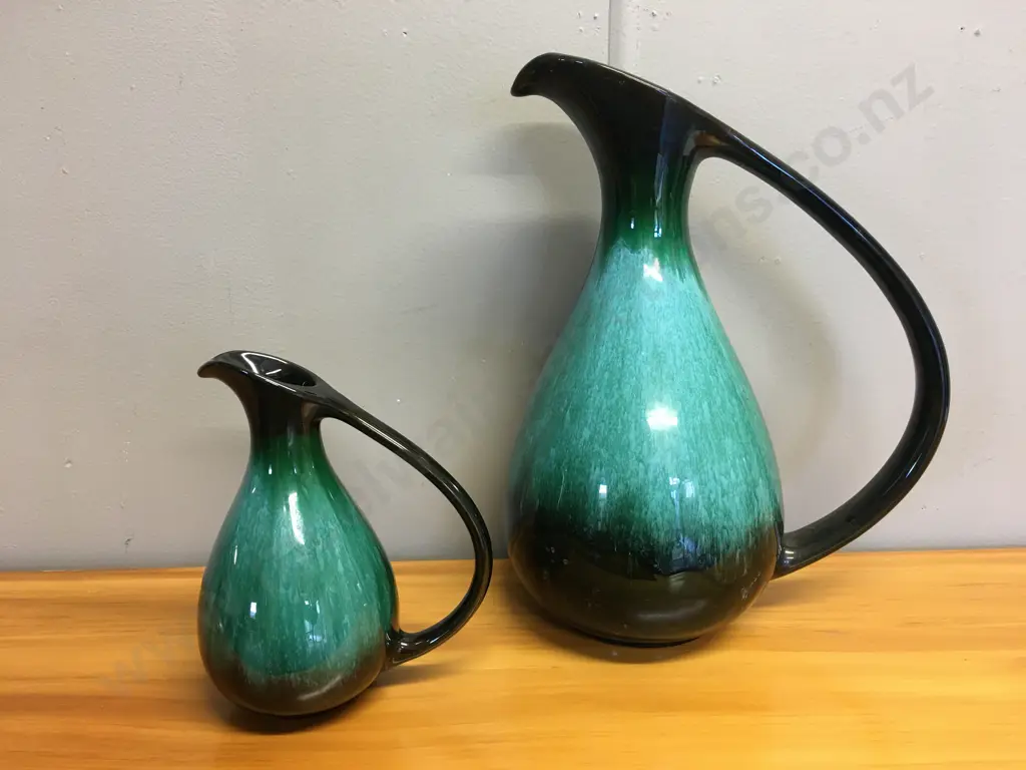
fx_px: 860
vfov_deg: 48.2
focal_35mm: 29
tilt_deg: -13.2
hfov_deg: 61.7
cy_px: 385
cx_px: 513
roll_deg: +0.6
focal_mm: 4.15
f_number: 2.2
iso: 50
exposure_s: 1/17
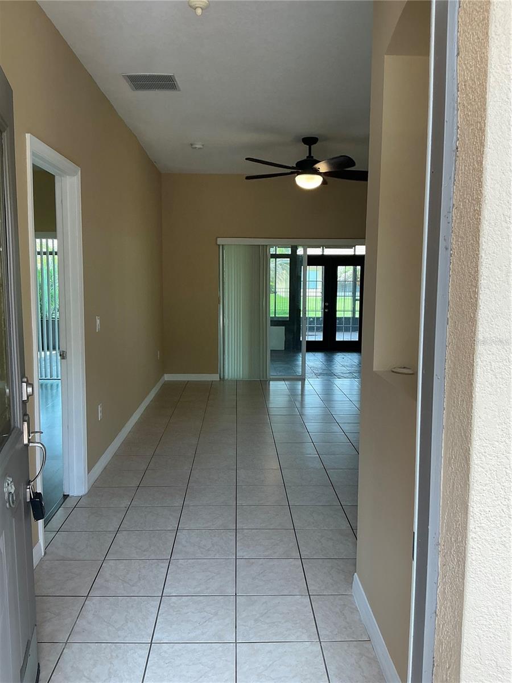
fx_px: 552
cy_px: 342
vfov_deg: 63.4
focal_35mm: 28
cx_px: 256
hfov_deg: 49.7
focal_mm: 3
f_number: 1.8
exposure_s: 1/100
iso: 50
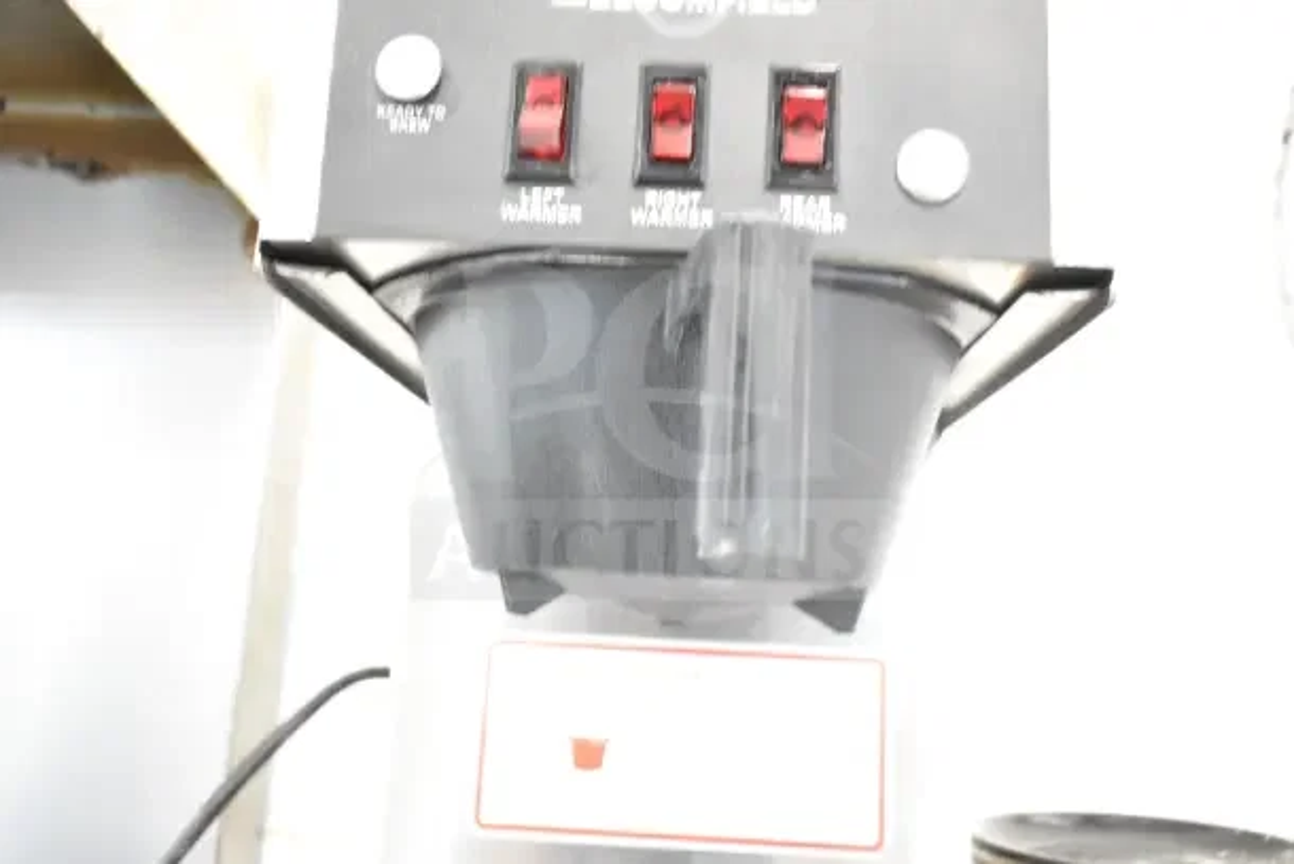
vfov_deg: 41.7
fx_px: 1132
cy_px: 432
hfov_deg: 59.5
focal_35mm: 32
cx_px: 647
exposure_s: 1/30
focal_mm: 21
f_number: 3.8
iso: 2500
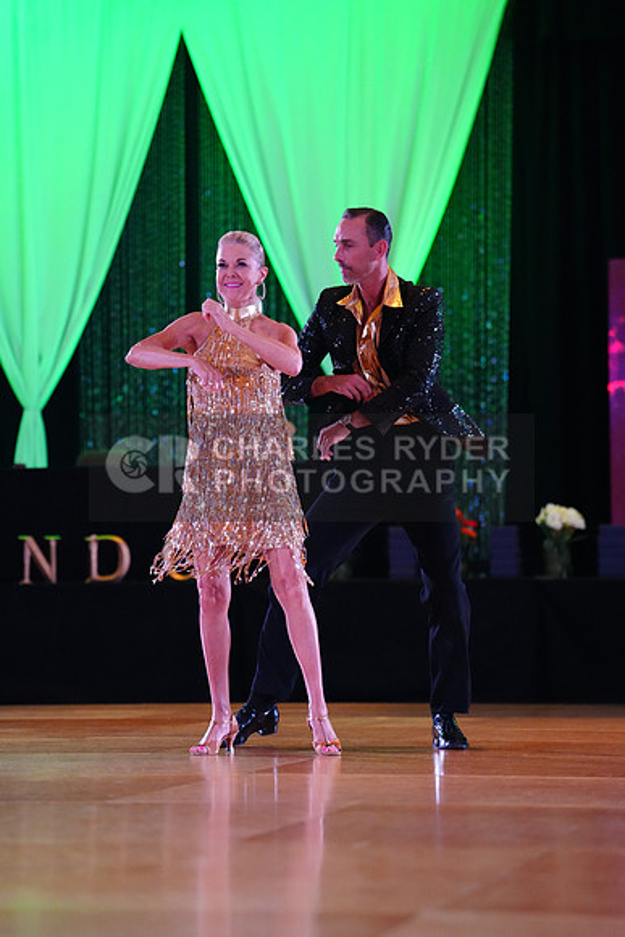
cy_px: 468
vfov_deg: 19.6
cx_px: 312
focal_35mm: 104
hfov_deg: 13.2
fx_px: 2707
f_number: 2.8
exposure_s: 1/400
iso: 6400
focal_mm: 104
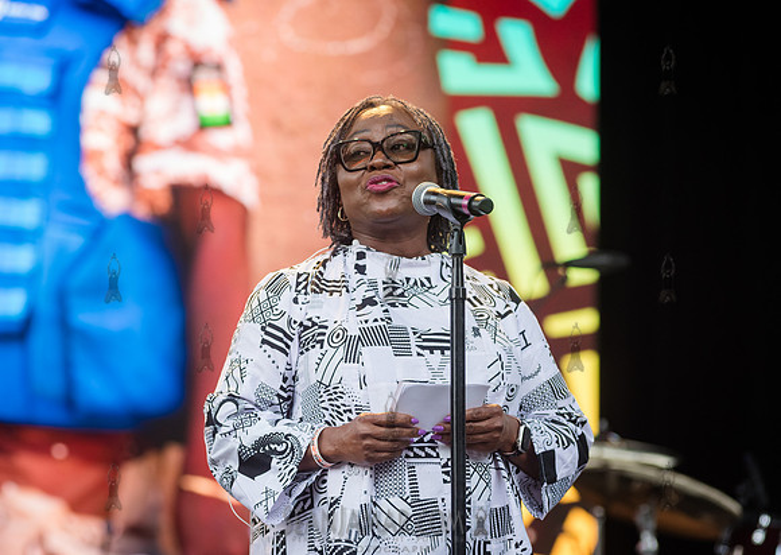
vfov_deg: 8.6
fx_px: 3669
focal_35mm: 166
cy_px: 326
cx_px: 356
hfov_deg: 12.1
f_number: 4
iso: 1000
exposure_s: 1/400
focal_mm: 135
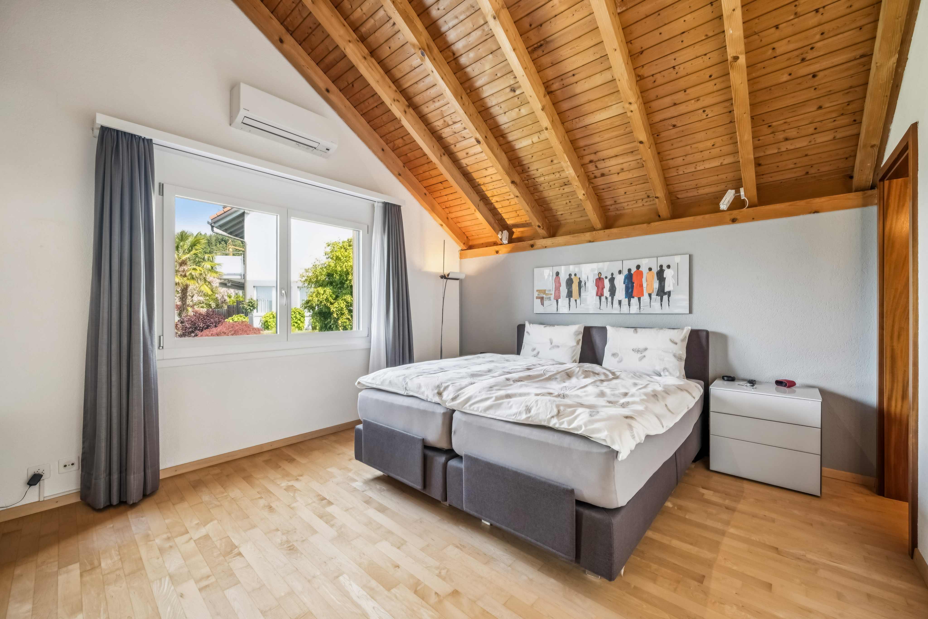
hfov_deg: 104.3
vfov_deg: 81.2
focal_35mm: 14
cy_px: 310
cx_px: 464
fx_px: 361
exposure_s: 1/3.33
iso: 200
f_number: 9
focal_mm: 14
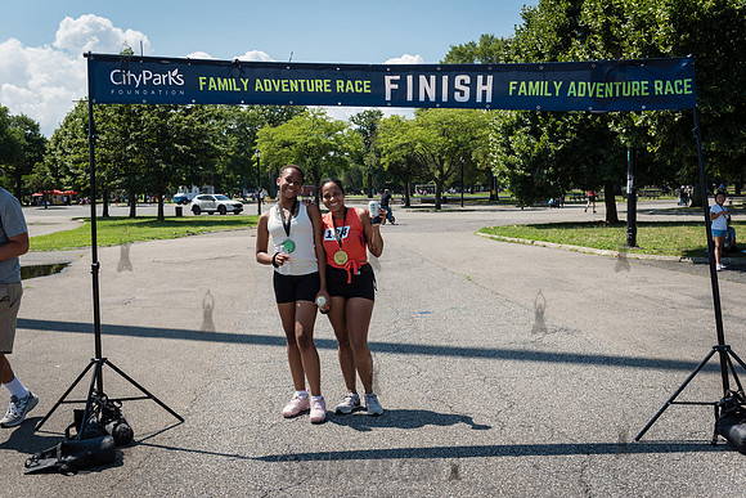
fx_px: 788
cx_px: 373
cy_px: 249
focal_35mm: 38
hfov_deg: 50.7
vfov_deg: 35.1
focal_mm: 38
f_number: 4.5
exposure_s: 1/1600
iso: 400
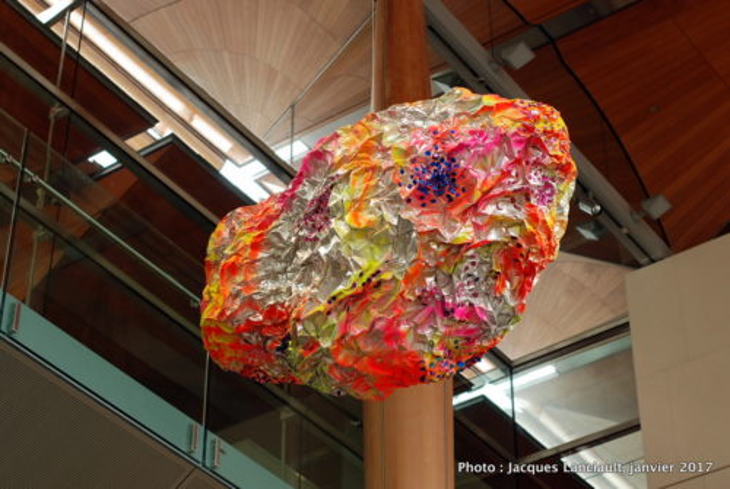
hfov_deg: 27.0
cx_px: 365
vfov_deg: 18.2
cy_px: 244
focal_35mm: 75
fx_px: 1523
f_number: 4
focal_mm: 50
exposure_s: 1/60
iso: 160
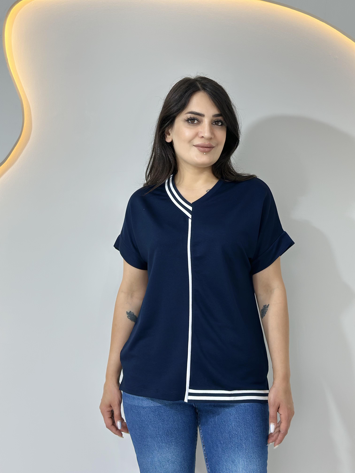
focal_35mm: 48
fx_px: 656
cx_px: 178
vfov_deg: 39.7
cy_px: 236
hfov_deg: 30.3
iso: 64
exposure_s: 1/100
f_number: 1.78
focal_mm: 6.86
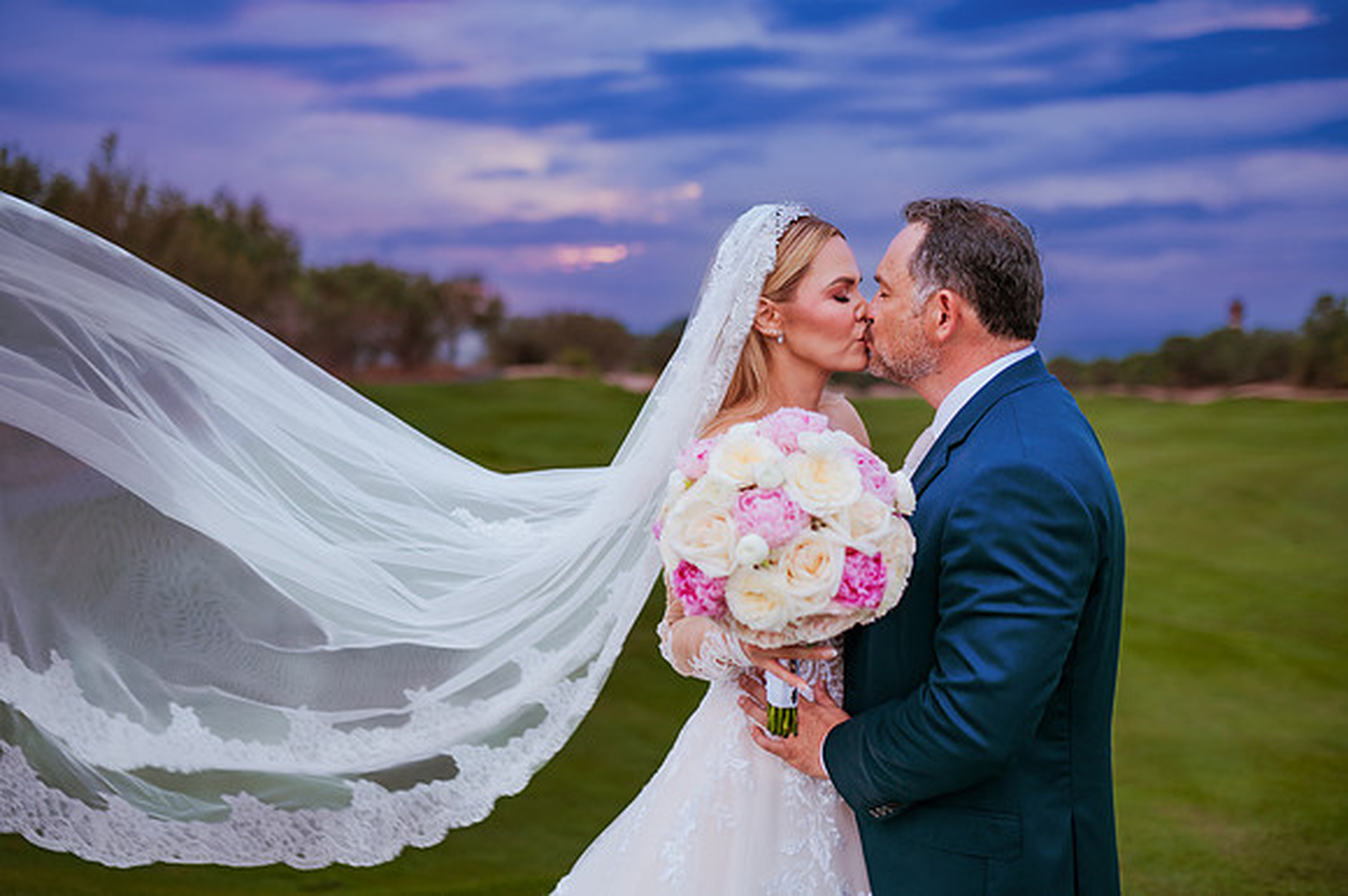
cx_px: 674
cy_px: 448
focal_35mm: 35
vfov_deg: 37.8
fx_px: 1310
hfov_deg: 54.5
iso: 320
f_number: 1.8
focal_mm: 35
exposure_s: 1/160
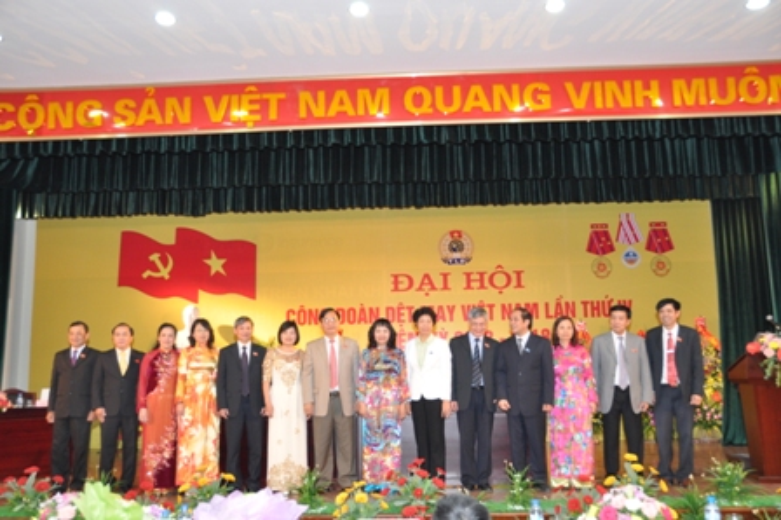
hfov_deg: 57.3
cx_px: 390
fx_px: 715
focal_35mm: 33
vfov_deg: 39.9
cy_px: 260
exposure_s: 1/60
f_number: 4
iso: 800
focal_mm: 22
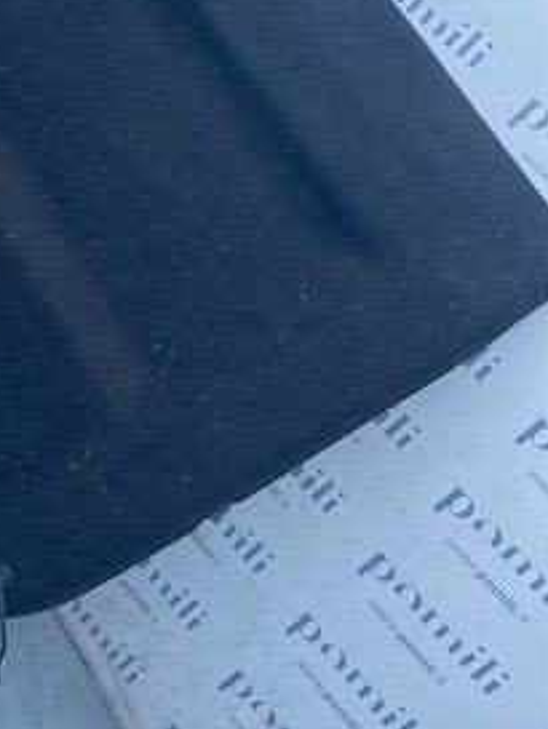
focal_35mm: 61
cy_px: 24
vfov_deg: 29.8
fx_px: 1287
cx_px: -86
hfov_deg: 22.4
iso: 32
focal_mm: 4.25
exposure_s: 1/585
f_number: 1.8
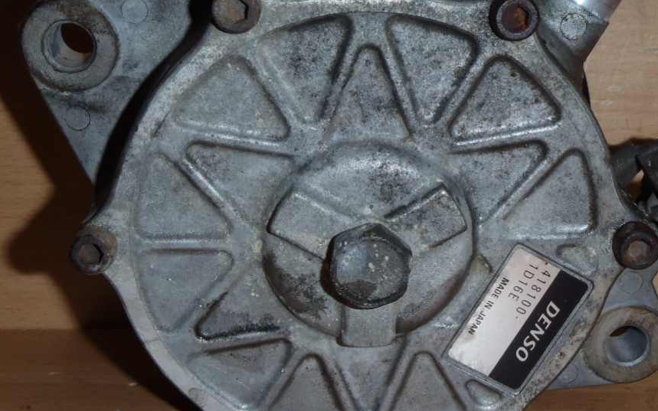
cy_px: 139
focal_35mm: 60
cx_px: 379
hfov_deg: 33.9
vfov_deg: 21.6
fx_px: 1076
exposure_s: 1/40
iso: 100
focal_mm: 6.83
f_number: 4.6
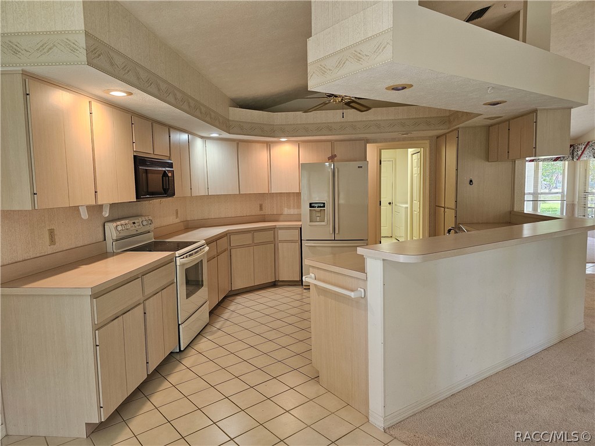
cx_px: 298
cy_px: 223
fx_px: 395
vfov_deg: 58.9
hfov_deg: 73.9
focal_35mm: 23
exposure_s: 1/120
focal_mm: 6.3
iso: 200
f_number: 1.7
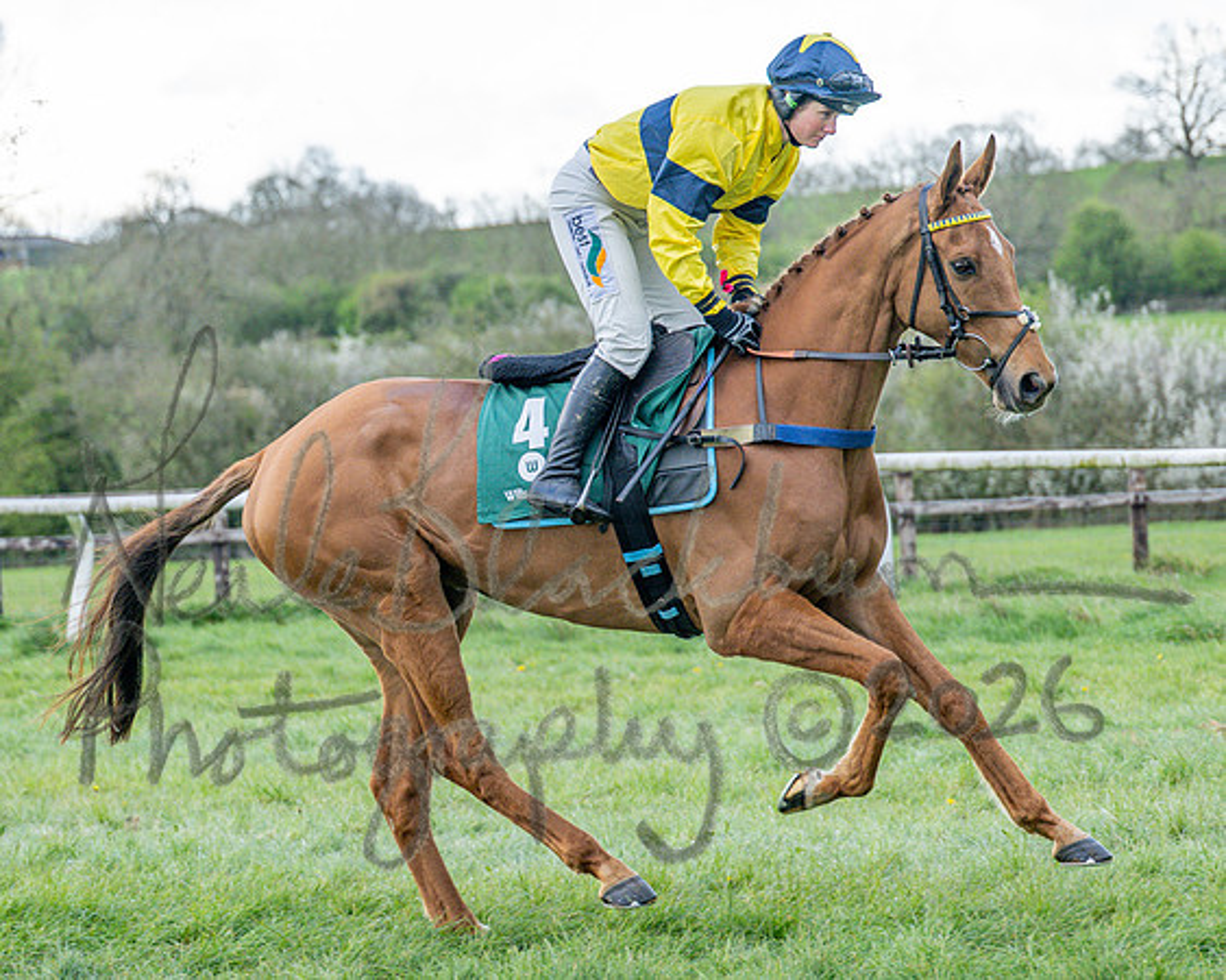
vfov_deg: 11.7
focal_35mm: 132
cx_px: 526
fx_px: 4771
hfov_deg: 14.6
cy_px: 502
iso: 400
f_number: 2.8
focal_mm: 70
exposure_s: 1/1000
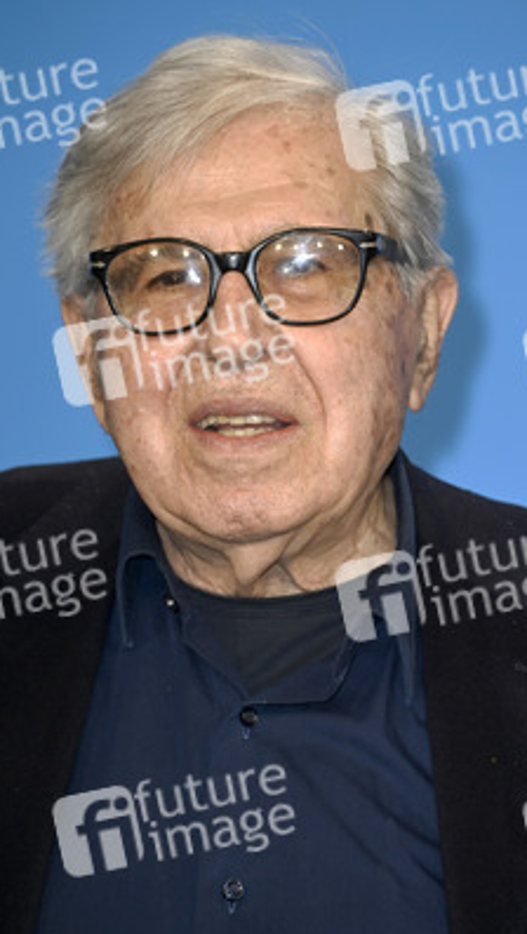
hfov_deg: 3.9
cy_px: 468
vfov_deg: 6.8
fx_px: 7832
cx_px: 242
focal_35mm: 316
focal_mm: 300
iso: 800
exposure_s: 1/160
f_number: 5.6
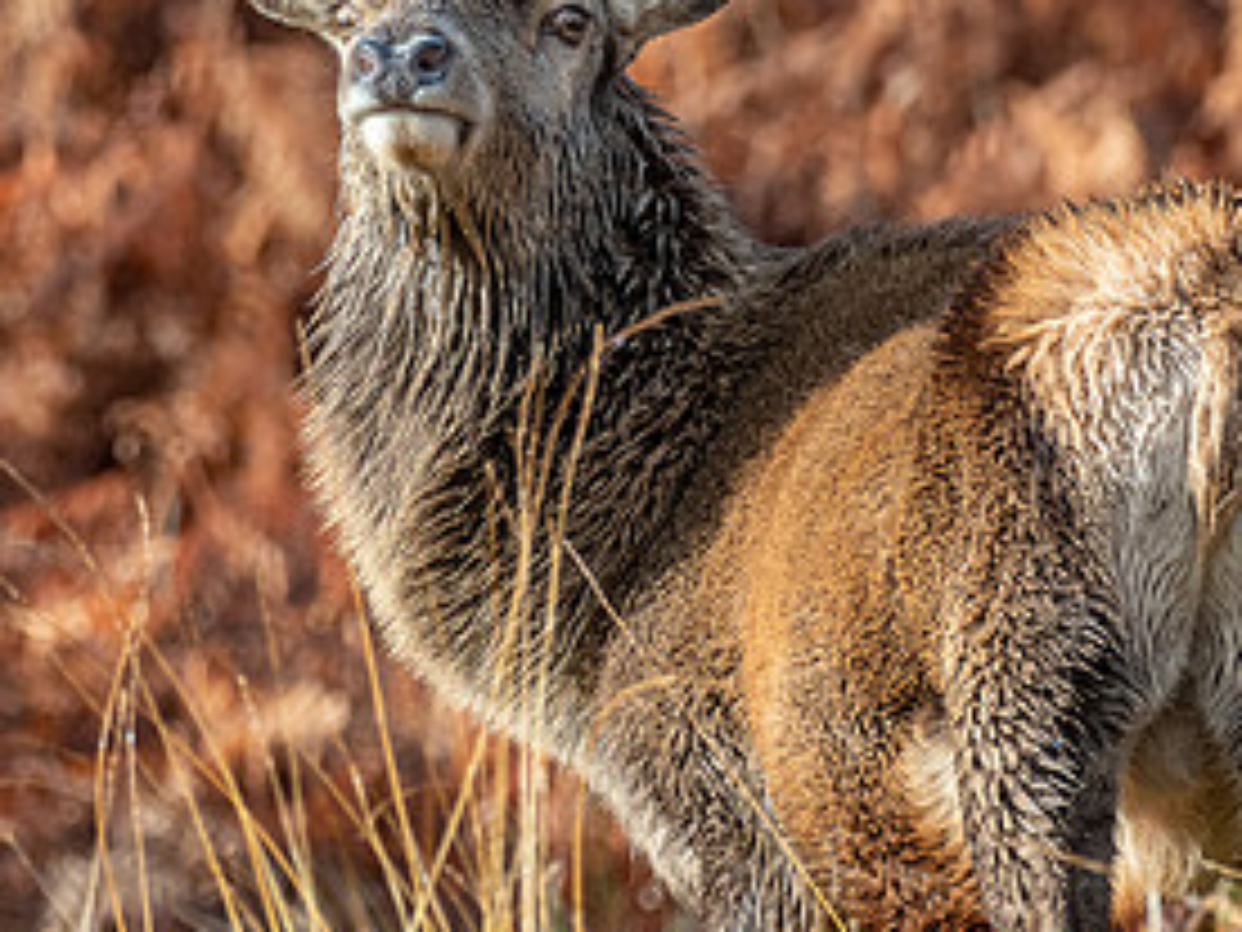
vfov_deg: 1.2
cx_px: 441
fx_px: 45244
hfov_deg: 1.6
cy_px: 214
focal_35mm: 1261
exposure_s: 1/640
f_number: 4.5
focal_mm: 300
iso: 400
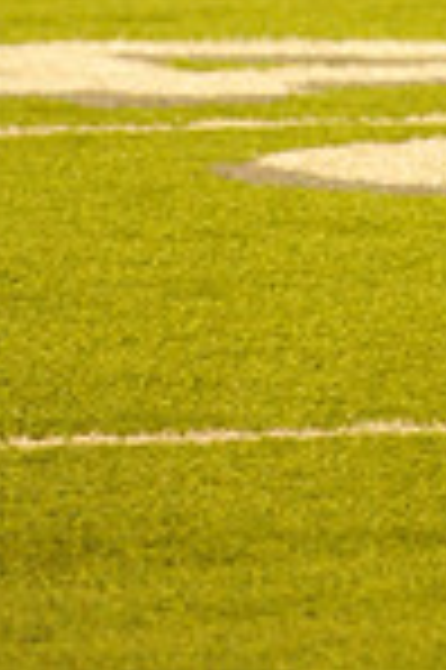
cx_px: 770
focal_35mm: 780
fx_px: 14528
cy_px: -625
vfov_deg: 2.6
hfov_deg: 1.8
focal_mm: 200
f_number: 5
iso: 6400
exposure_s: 1/200
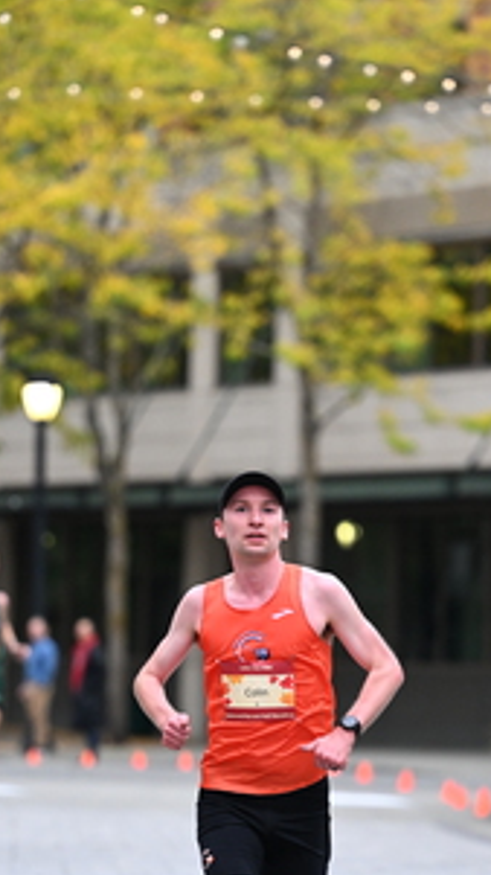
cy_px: 564
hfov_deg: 4.5
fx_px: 6212
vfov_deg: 8.0
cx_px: 312
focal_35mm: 268
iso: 1600
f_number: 2.8
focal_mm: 140
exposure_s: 1/1000
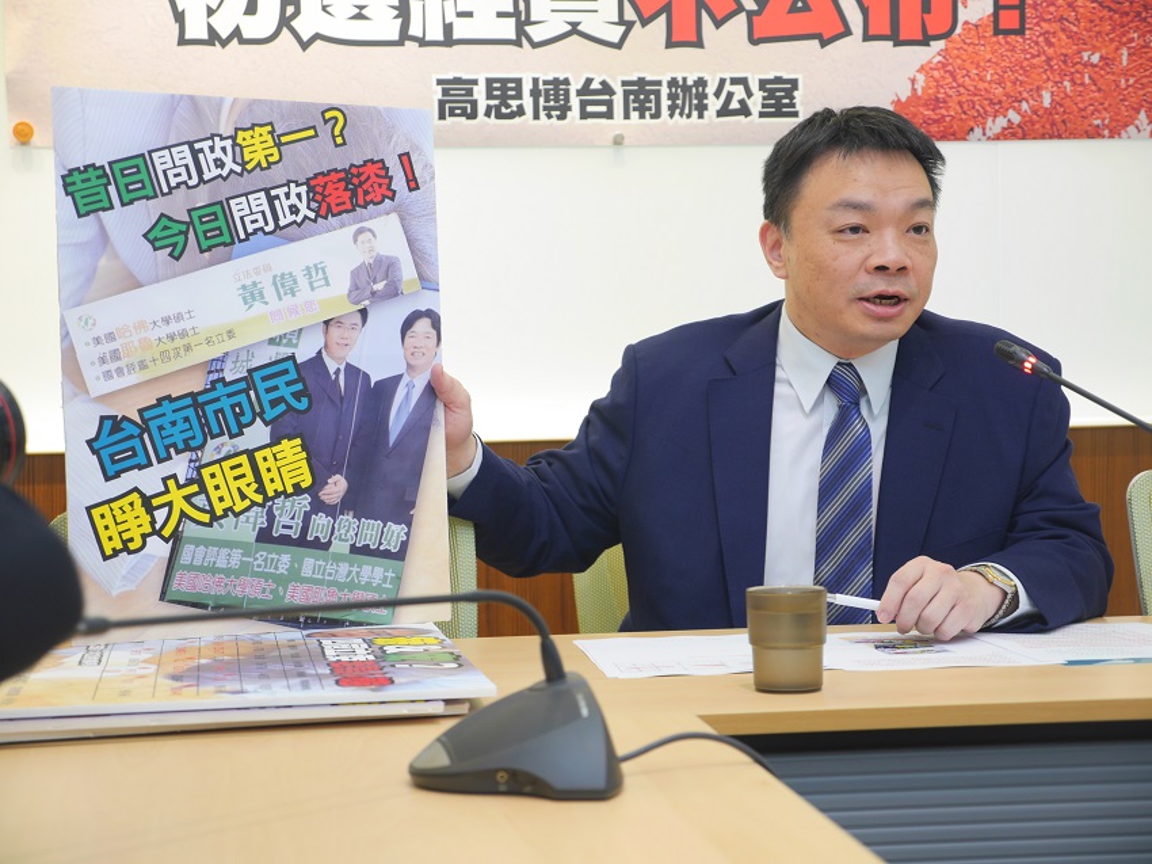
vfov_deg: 22.2
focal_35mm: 66
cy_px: 432
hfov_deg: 29.4
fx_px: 2196
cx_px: 576
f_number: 2.8
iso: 250
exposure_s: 1/20
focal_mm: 33
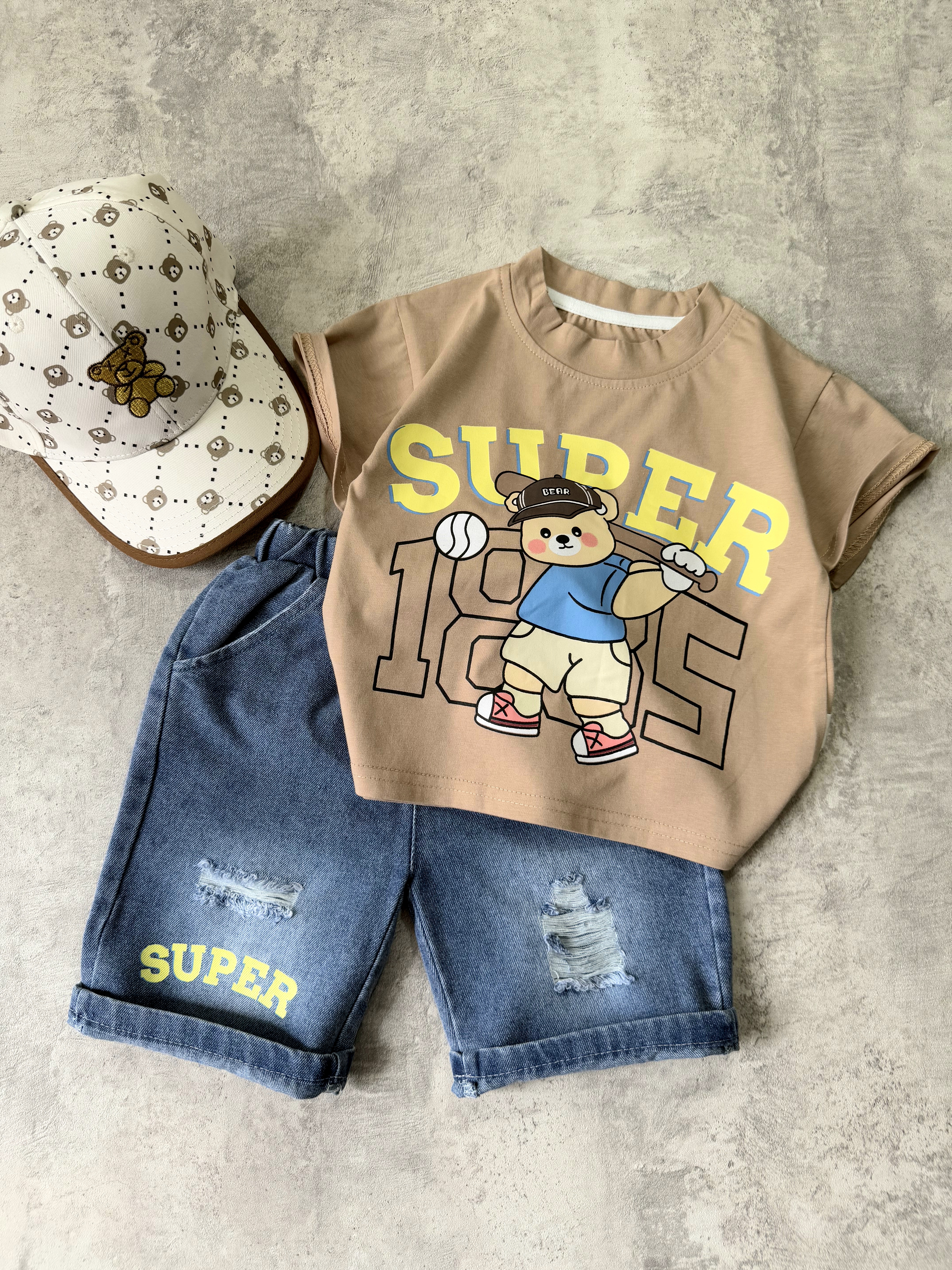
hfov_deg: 56.8
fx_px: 880
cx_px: 476
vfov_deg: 71.6
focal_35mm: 24
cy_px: 635
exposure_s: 1/256
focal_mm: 6.76
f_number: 1.78
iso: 64
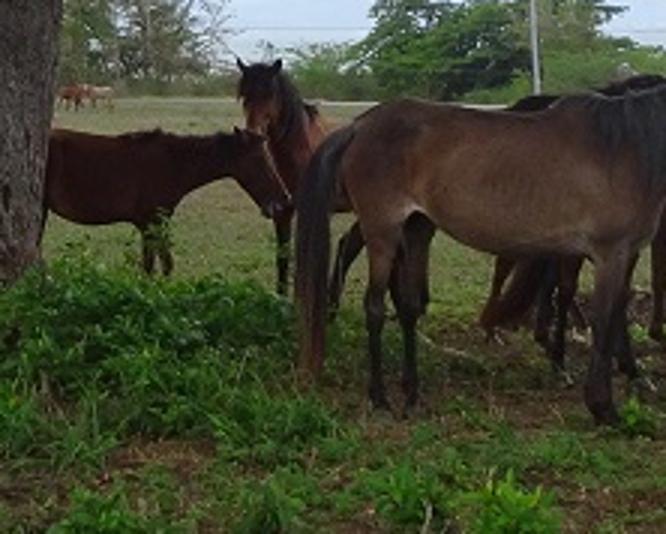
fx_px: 2683
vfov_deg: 10.6
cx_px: 132
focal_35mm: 136
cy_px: -441
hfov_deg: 14.1
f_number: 3.5
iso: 80
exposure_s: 1/500
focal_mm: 4.92
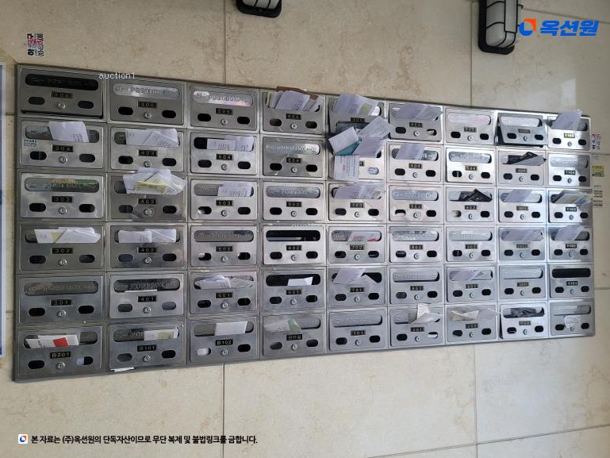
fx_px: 458
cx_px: 309
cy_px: 232
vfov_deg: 53.1
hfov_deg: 67.3
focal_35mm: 26
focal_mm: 7
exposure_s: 1/120
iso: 160
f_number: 1.8
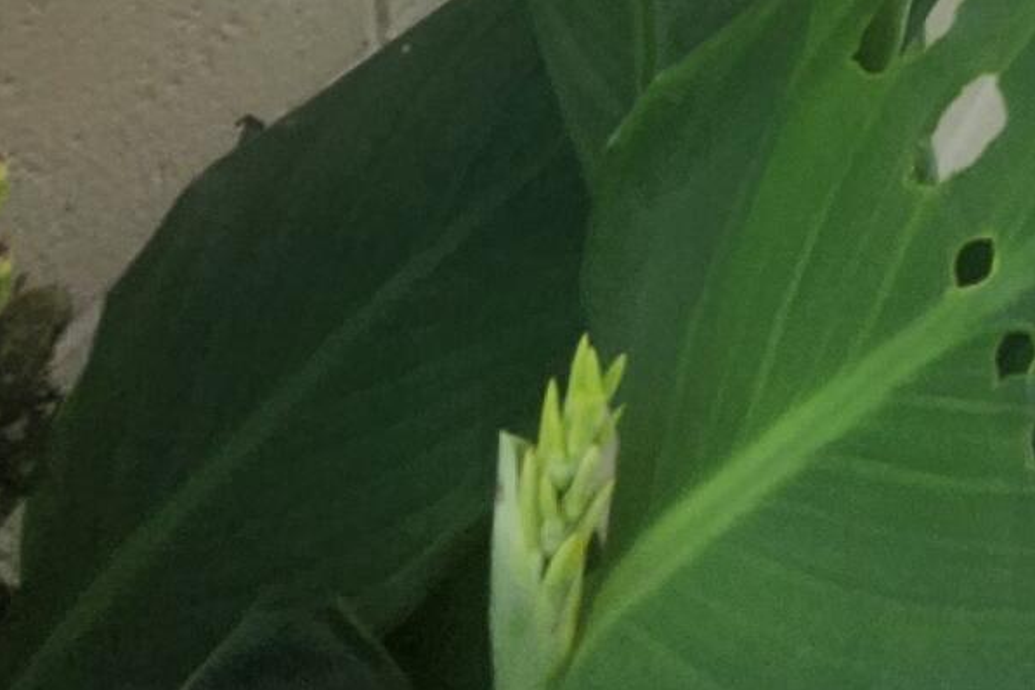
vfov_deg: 13.4
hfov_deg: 23.8
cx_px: 1529
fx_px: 1955
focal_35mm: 68
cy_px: -1059
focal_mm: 1.74
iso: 40
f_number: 2.2
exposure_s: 1/533
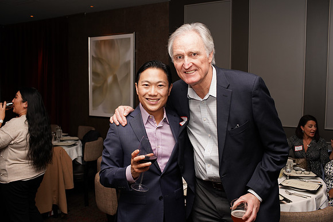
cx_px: 166
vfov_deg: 37.9
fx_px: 324
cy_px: 111
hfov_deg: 54.4
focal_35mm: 35
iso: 1000
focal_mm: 35
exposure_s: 1/160
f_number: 5
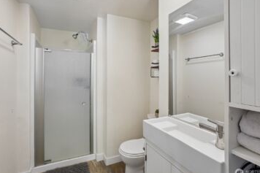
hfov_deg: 90.0
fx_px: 130
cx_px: 131
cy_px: 82
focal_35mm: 18
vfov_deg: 67.3
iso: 400
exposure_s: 1/8
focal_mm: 16
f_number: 8
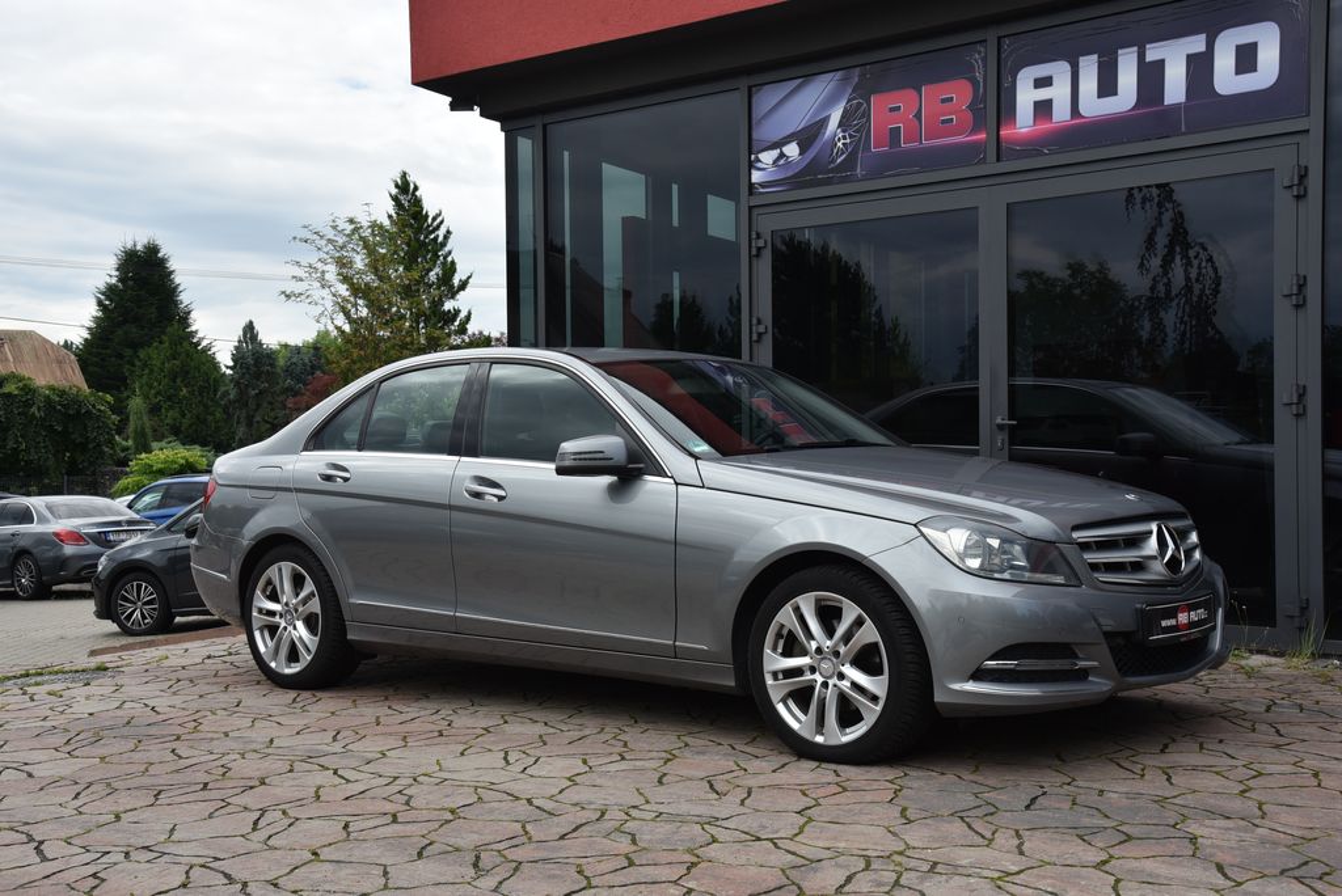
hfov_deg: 44.5
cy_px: 448
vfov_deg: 30.6
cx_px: 671
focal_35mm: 44
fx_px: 1641
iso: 500
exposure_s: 1/320
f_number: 9
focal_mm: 44
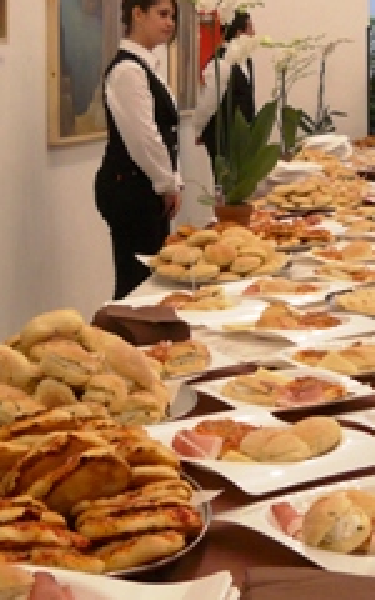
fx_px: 1325
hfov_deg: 15.9
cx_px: 350
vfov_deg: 25.5
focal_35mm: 81
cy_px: 350
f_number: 3.1
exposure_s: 1/60
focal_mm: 6.72
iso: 270
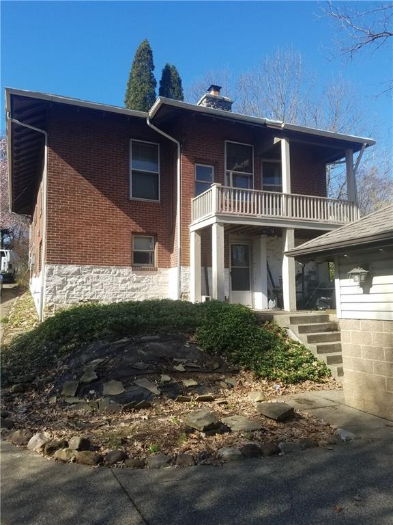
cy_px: 262
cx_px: 196
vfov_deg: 67.3
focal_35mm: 26
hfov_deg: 53.1
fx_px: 394
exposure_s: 1/1364
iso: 50
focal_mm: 4.2
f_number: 1.7
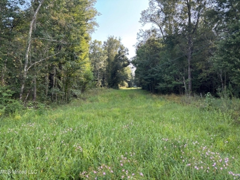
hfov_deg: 67.3
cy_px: 90
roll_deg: +0.6
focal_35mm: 26
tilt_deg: -2.5
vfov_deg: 53.1
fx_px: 180
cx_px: 120
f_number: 1.6
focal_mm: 5.96
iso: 40
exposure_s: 1/169
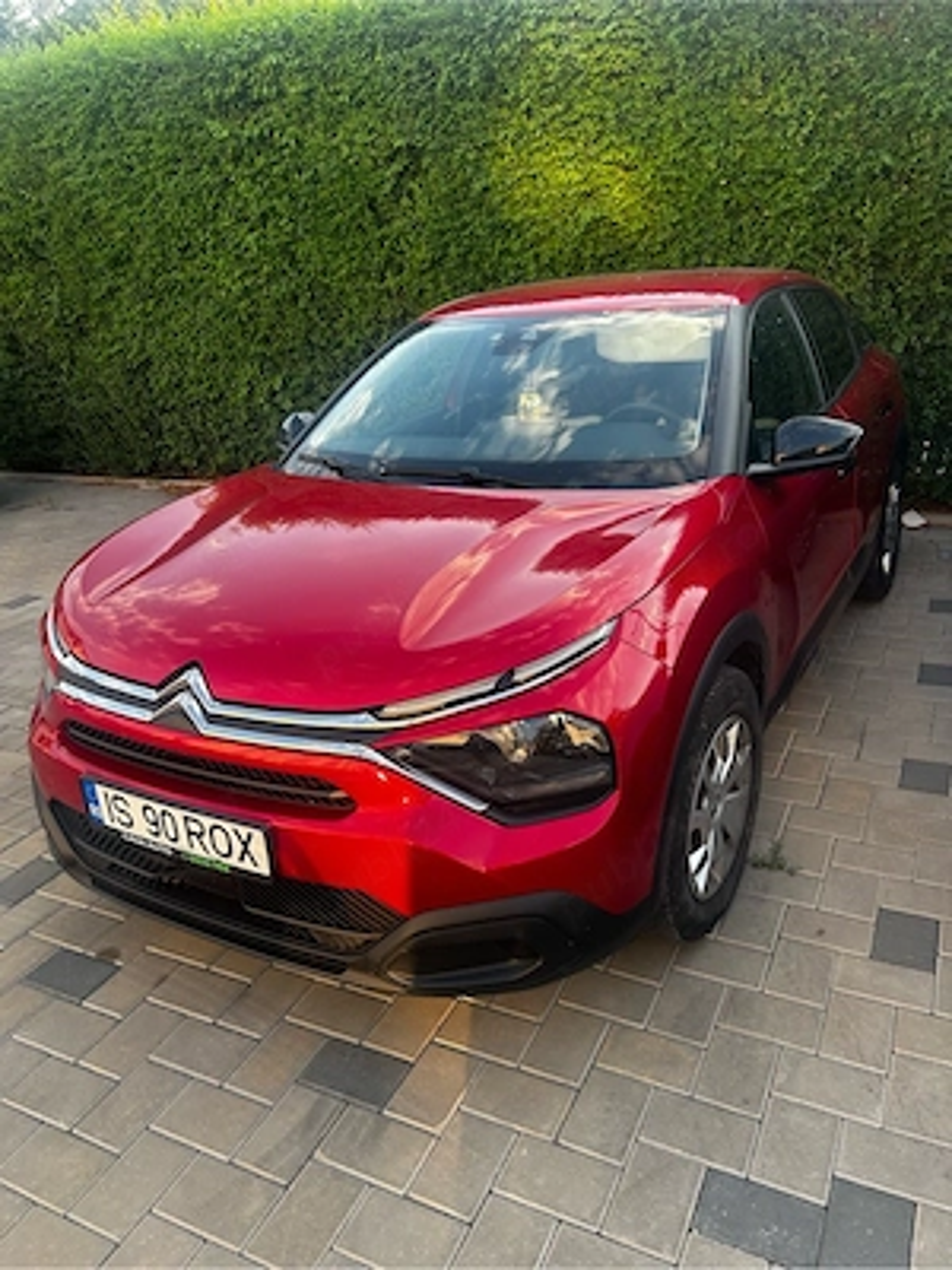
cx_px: 476
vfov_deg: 67.3
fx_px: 953
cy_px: 635
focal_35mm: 26
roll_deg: +0.9
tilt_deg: -22.1
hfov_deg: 53.1
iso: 40
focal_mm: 5.7
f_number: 1.5
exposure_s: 1/227
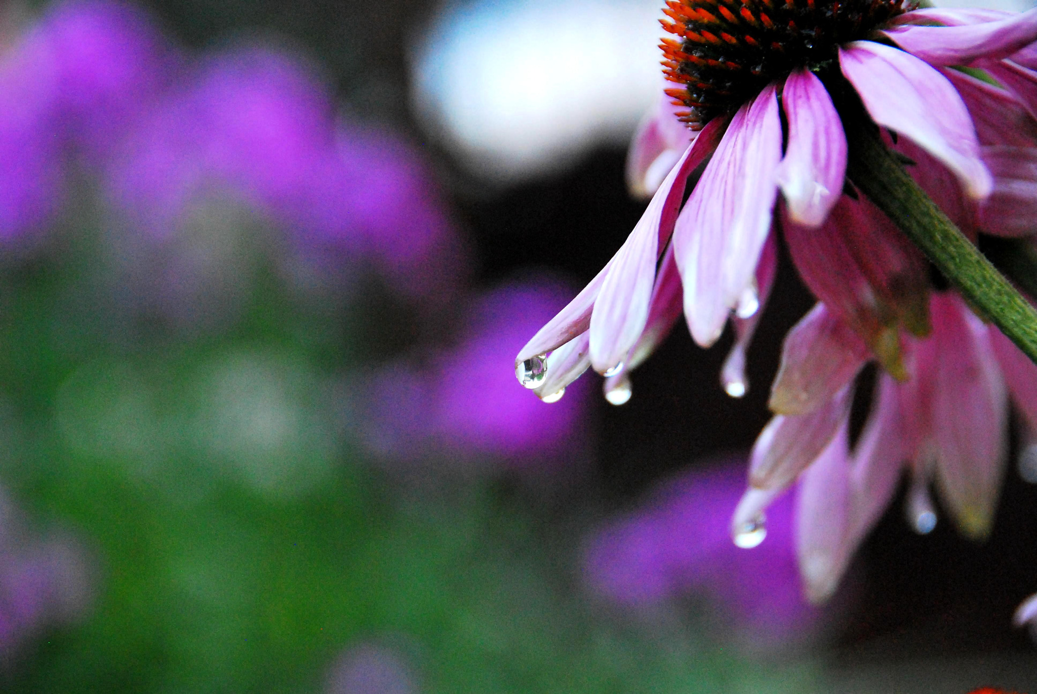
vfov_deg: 9.7
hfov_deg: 14.4
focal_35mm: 142
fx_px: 4110
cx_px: 518
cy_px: 347
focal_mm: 95
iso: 1600
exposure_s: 1/160
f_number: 5.3
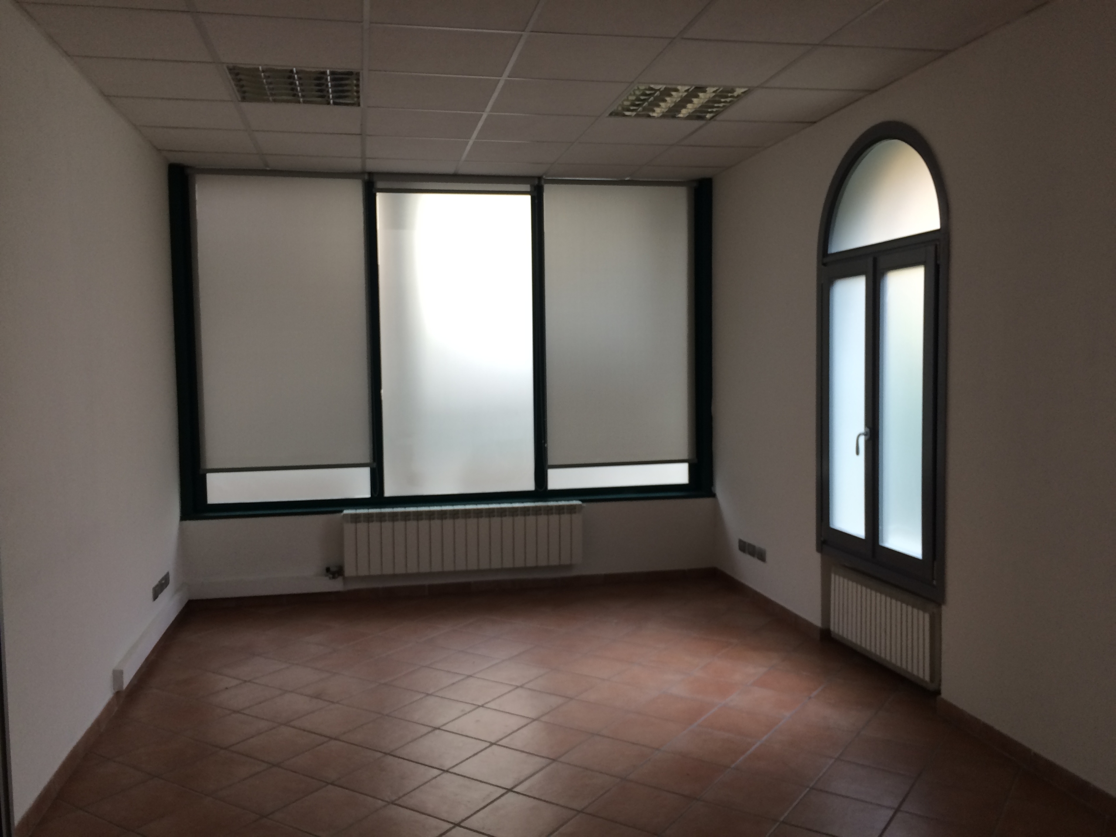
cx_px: 558
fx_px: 935
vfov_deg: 48.2
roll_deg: +1.4
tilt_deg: -2.8
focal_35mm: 29
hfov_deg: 61.7
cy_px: 418
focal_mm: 4.15
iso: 32
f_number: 2.2
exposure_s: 1/33
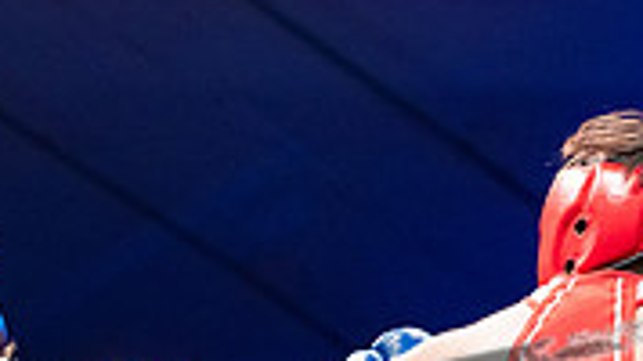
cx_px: 155
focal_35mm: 171
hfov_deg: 12.5
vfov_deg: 7.0
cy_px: 478
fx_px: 2915
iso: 4000
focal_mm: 50
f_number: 2.8
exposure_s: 1/1000
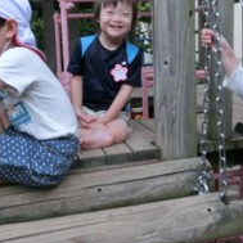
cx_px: 112
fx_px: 357
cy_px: 90
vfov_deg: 37.3
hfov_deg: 37.5
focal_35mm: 45
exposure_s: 1/160
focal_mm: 4.24
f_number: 3
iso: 80
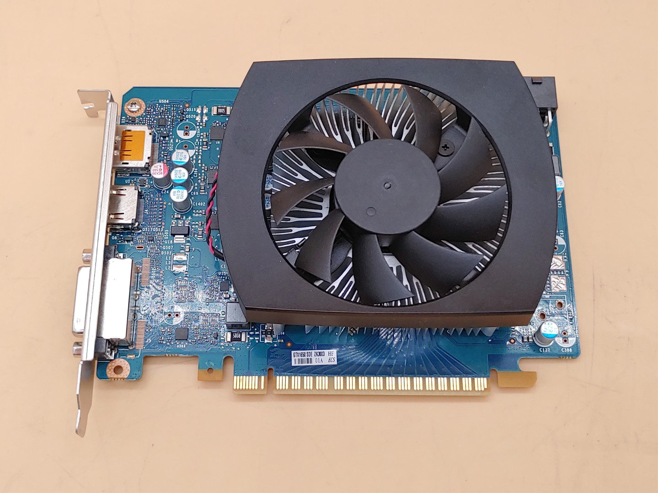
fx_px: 874
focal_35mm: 46
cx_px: 329
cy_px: 246
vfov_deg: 31.5
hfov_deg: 41.2
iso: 50
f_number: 1.8
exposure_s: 1/75
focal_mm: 4.36
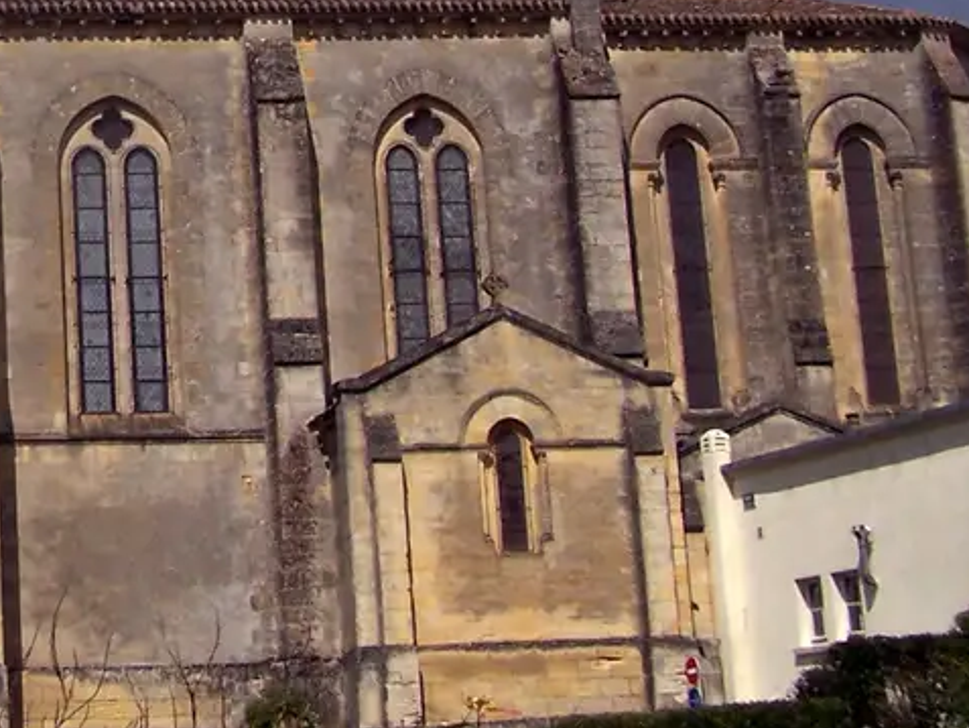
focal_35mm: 102
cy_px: -94
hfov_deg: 18.5
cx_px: -91
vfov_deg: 14.2
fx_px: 2856
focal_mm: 6.3
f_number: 5.6
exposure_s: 1/1250
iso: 80
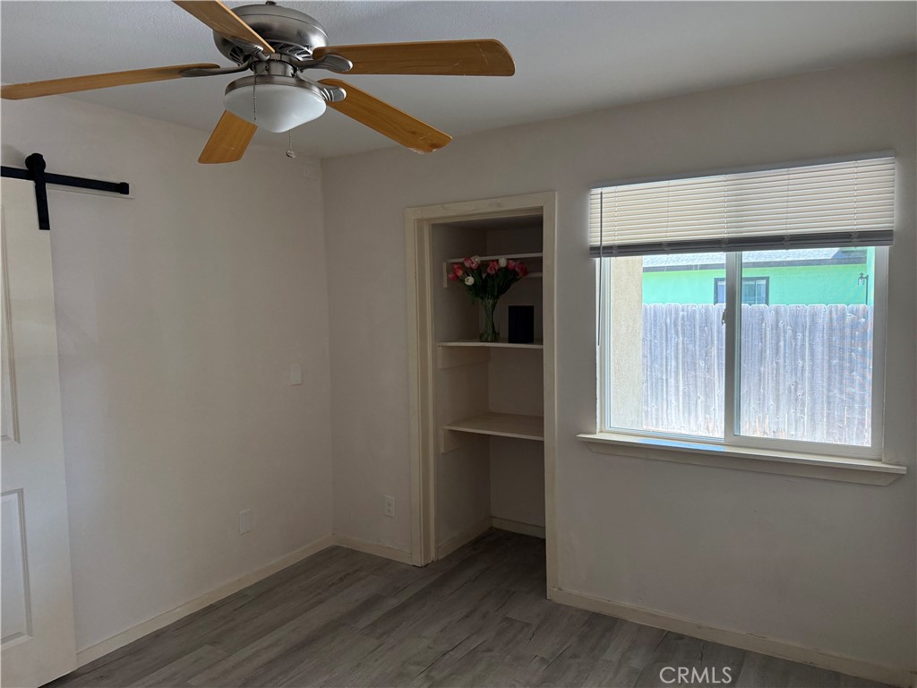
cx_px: 458
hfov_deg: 71.6
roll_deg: +0.7
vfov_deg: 56.8
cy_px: 344
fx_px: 636
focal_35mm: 24
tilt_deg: -3.0
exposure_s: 1/138
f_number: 1.78
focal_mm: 6.76
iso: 200
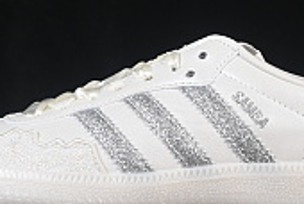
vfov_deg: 6.3
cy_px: 28
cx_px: 181
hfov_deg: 9.3
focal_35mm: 220
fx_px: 1861
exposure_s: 1/80
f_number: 8
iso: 160
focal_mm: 50
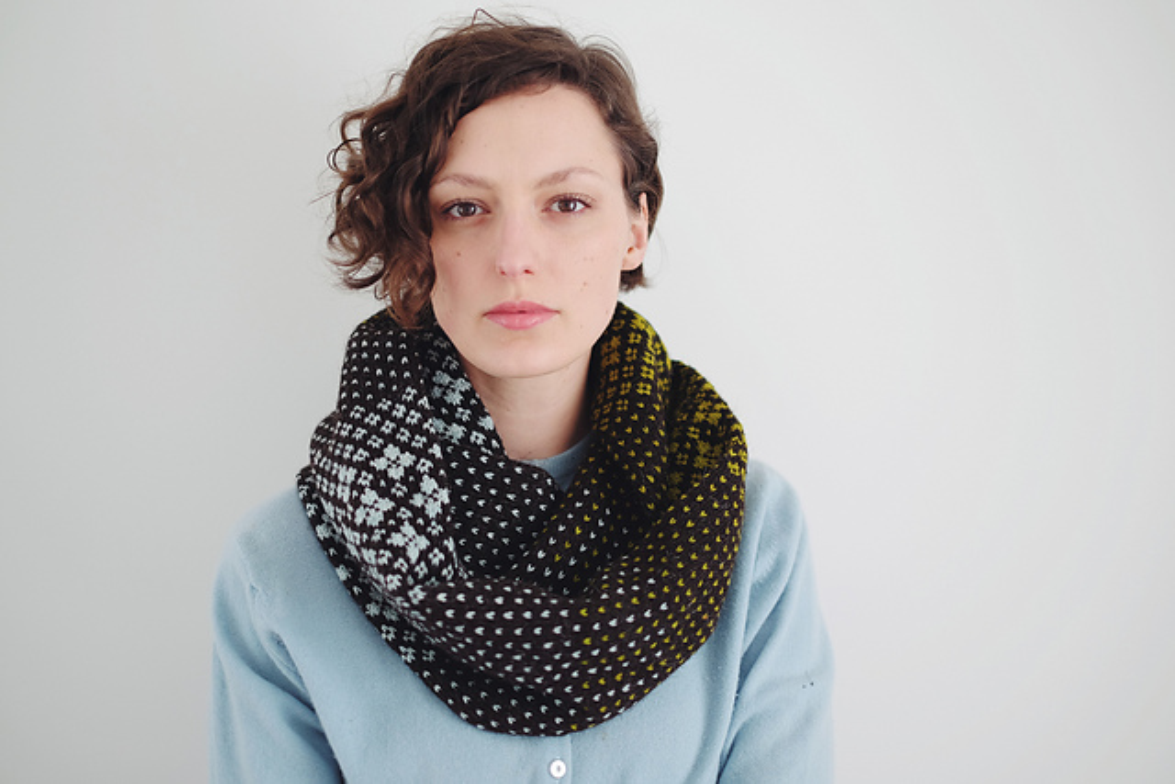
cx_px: 588
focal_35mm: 53
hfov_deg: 37.5
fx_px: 1730
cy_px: 392
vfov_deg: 25.5
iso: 200
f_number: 1.4
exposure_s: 1/200
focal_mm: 35
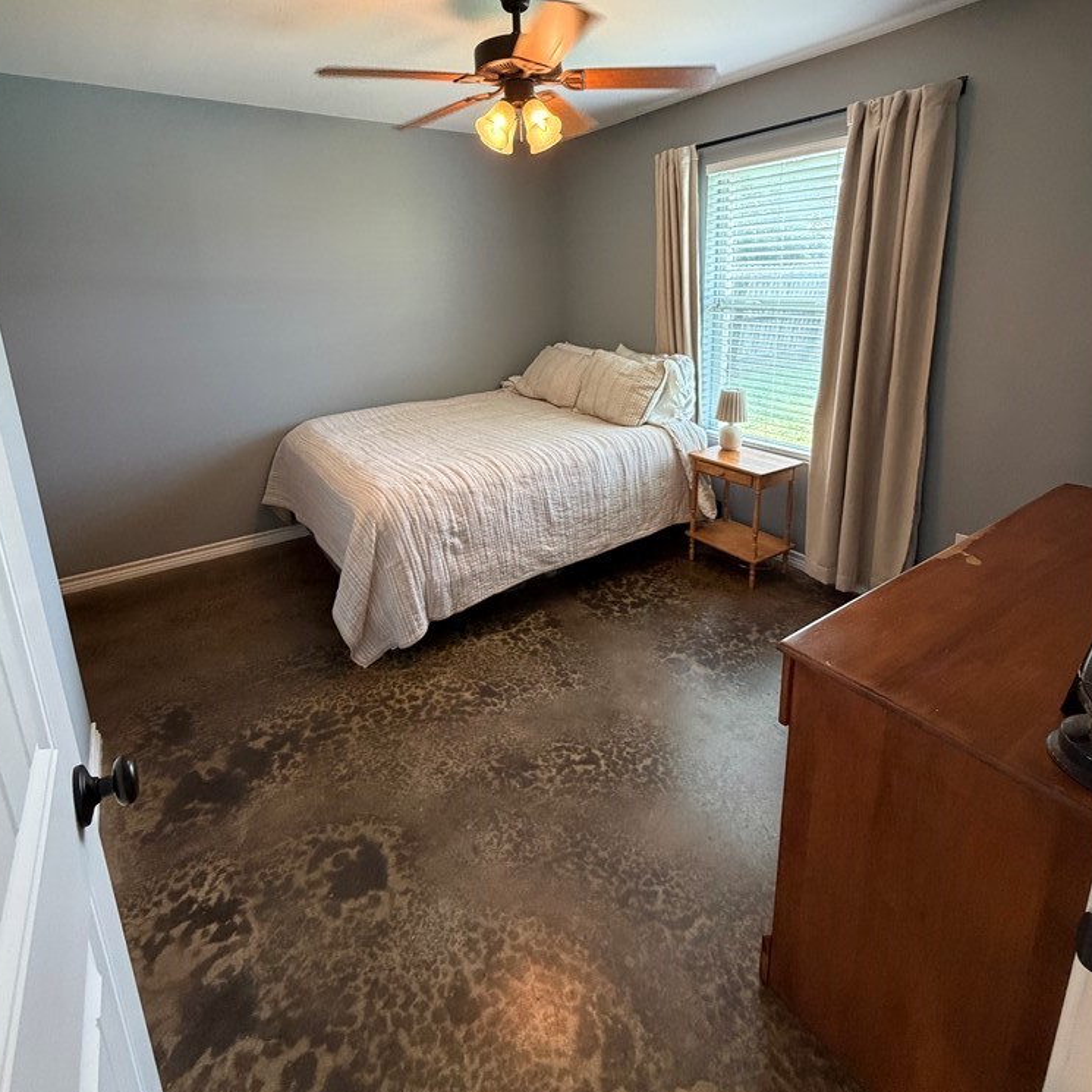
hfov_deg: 84.0
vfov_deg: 82.9
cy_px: 434
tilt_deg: -13.3
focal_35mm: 17
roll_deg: +1.3
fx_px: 607
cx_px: 541
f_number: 2.2
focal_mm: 2.22
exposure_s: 1/60
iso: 400
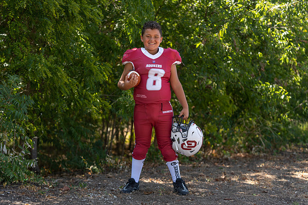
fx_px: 633
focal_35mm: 74
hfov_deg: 27.3
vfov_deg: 18.4
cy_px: 102
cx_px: 154
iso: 80
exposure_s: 1/320
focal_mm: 74
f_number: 2.8
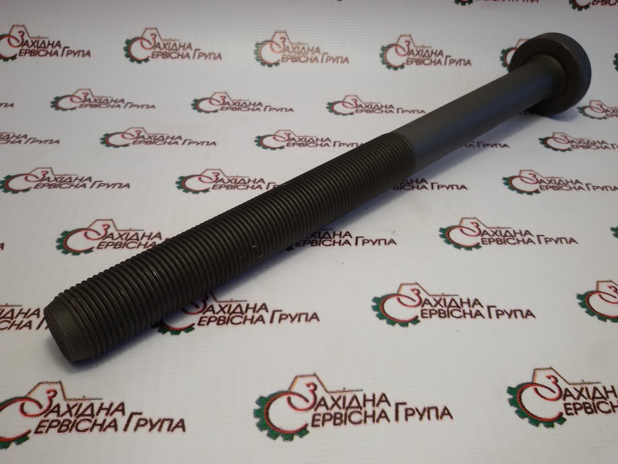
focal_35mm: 31
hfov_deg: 58.4
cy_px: 232
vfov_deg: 45.4
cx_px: 309
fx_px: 553
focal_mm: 2.93
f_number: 2.4
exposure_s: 1/117
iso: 40
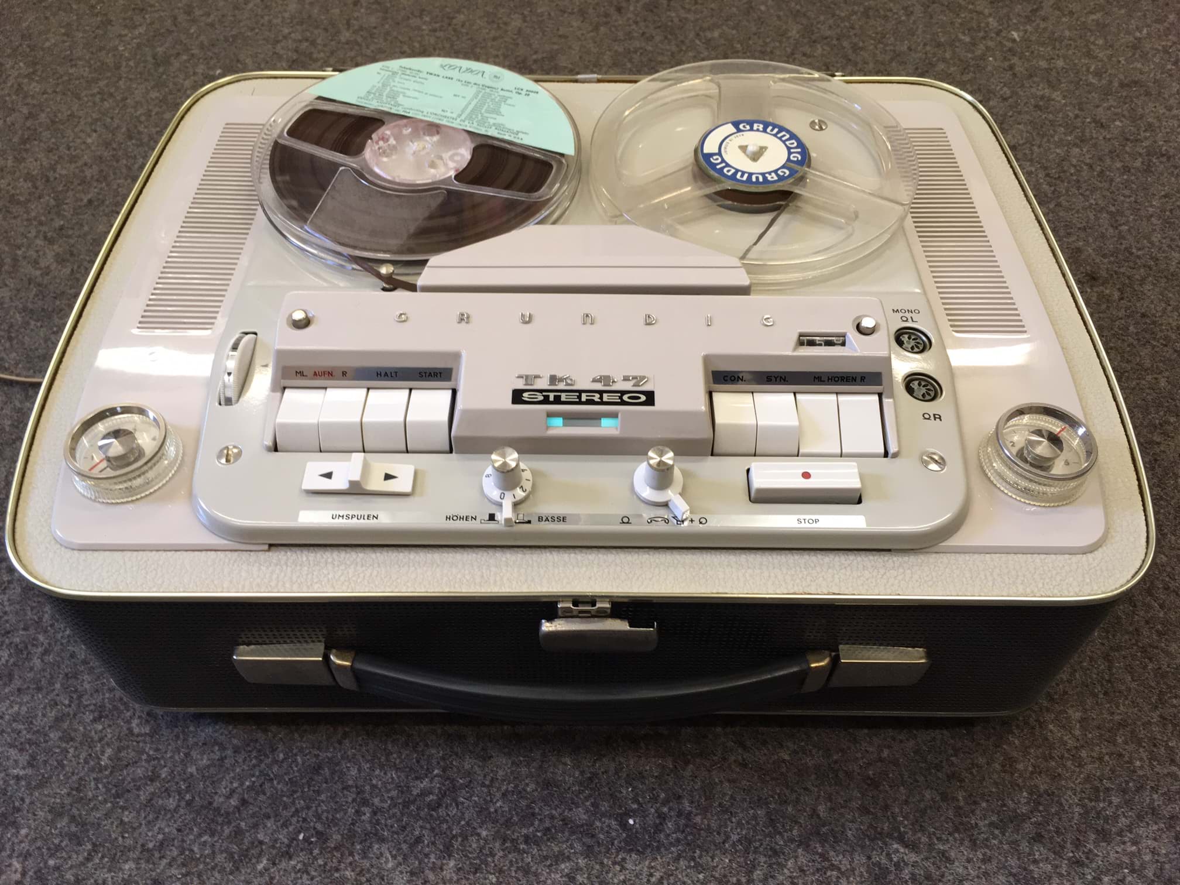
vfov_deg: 48.2
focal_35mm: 29
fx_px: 989
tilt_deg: -53.6
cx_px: 590
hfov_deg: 61.7
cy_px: 442
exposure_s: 1/33
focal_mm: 4.15
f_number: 2.2
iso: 80
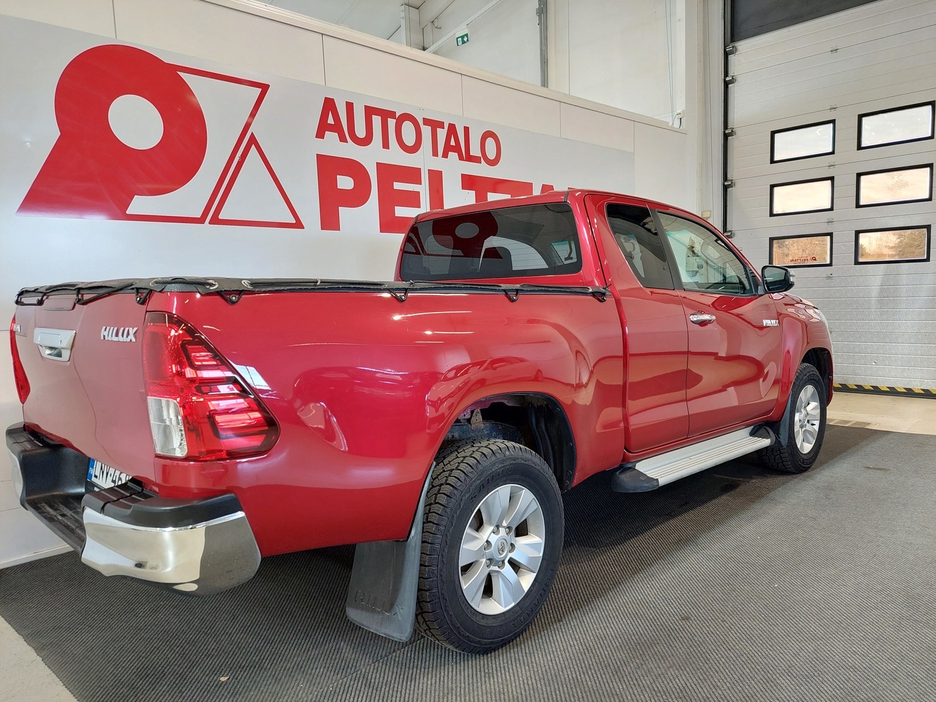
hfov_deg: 69.4
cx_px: 468
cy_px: 351
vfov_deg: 54.9
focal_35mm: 25
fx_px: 676
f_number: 1.8
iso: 100
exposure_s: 1/50
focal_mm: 5.23
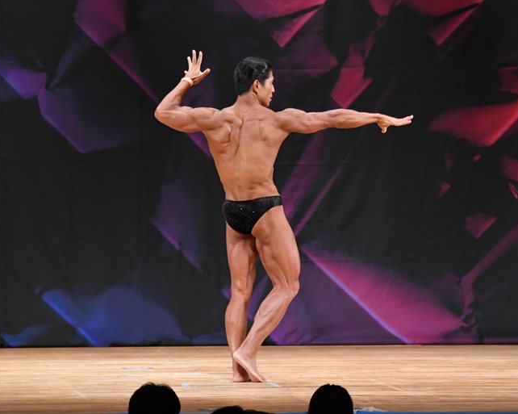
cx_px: 307
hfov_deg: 7.1
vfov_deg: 5.7
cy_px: 207
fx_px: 4168
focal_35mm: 272
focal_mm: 160
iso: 3200
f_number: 5.6
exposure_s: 1/400
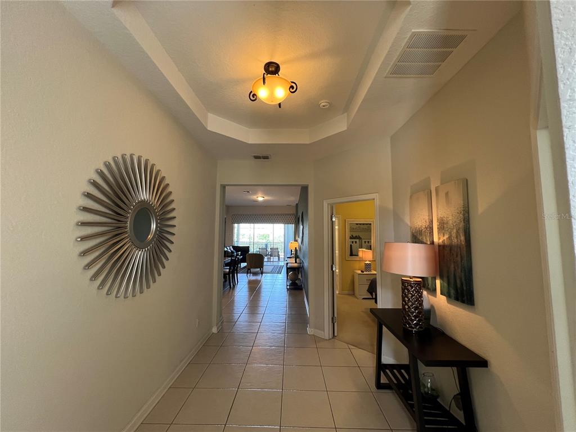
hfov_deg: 106.2
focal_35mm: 13
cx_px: 288
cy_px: 216
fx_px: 216
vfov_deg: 89.9
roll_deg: -0.2
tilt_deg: +5.4
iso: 160
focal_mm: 1.57
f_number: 1.8
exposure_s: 1/60
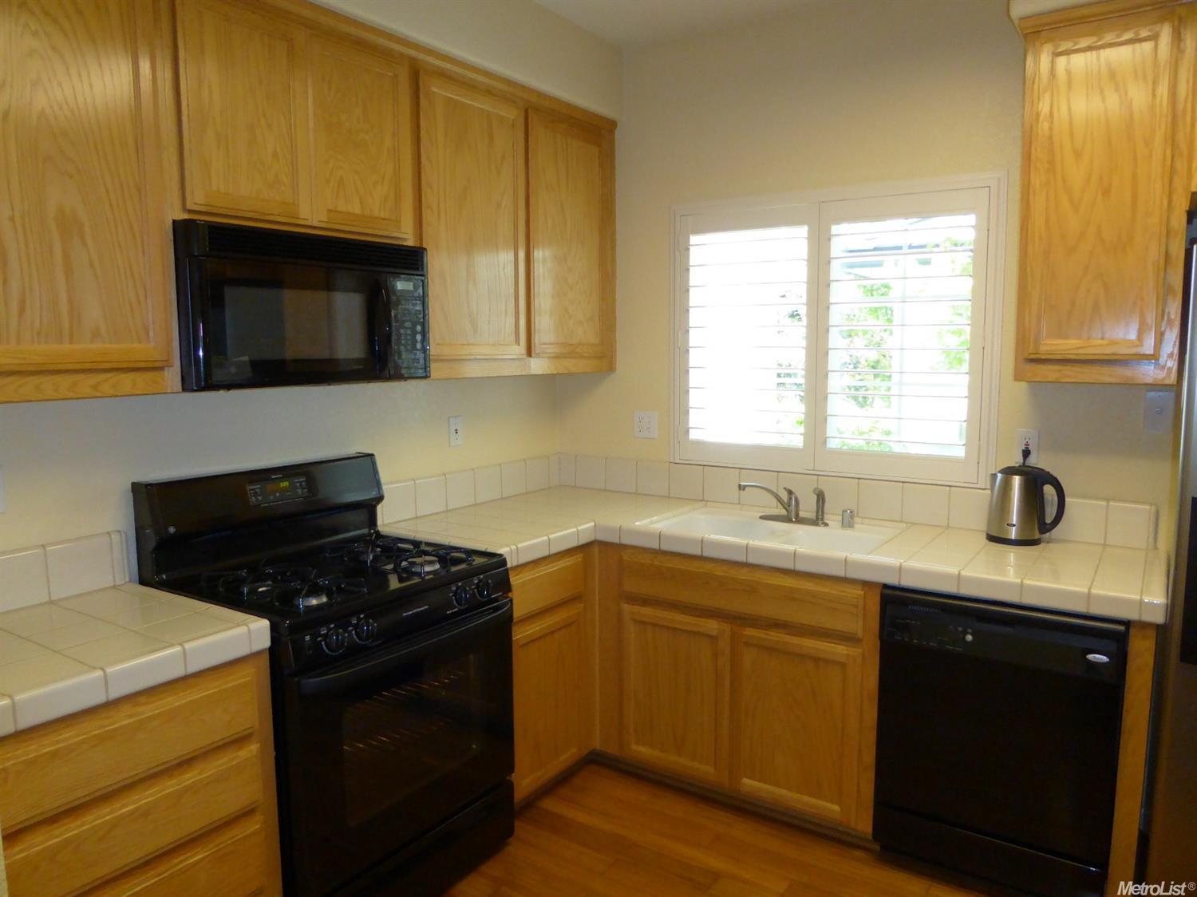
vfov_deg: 56.8
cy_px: 448
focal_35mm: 24
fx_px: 830
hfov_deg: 71.6
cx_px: 598
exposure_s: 1/60
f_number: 3.3
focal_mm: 4.3
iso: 400
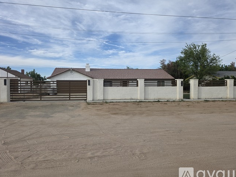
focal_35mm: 24
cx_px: 115
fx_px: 164
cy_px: 90
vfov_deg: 56.8
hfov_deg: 71.6
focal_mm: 6.3
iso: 80
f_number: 1.7
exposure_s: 1/4889
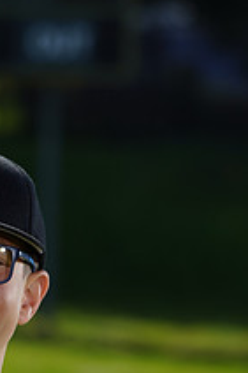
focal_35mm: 564
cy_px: 457
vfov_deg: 3.7
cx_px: -78
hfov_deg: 2.4
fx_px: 5837
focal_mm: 206
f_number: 8
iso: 100
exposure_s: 1/250
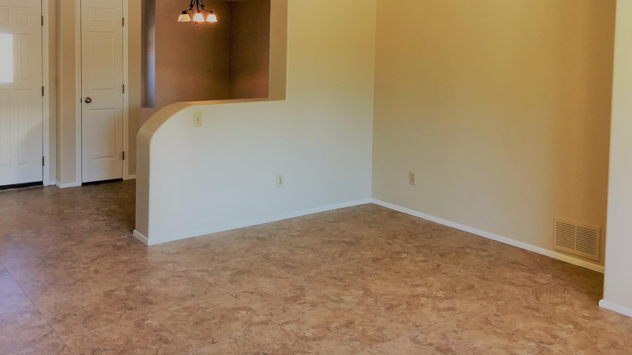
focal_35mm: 36
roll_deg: -1.3
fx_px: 603
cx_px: 299
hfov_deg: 55.3
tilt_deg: -4.3
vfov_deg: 32.3
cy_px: 91
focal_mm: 4.15
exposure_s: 1/30
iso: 40
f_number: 2.2
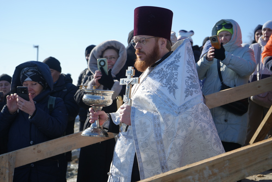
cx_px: 136
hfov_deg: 33.4
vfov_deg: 22.6
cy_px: 91
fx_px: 453
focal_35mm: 60
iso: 100
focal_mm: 60
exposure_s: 1/500
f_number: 5.6
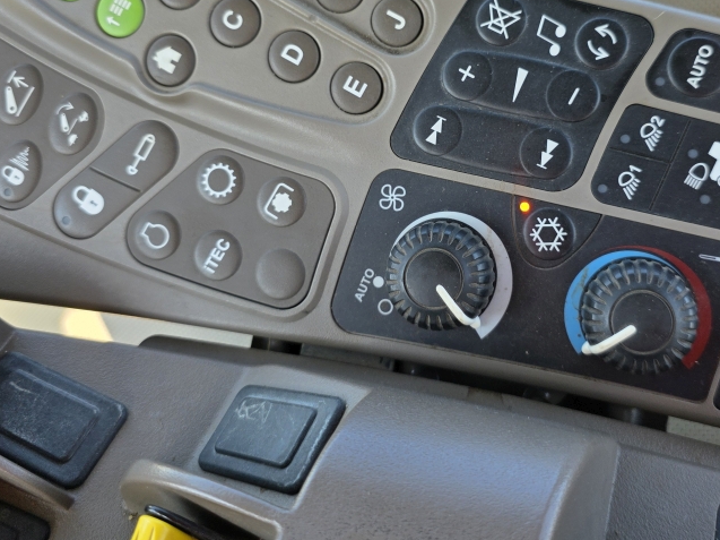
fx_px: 769
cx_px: 456
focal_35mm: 37
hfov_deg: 49.6
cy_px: 175
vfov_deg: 38.2
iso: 32
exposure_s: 1/180
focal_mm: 6.3
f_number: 1.7
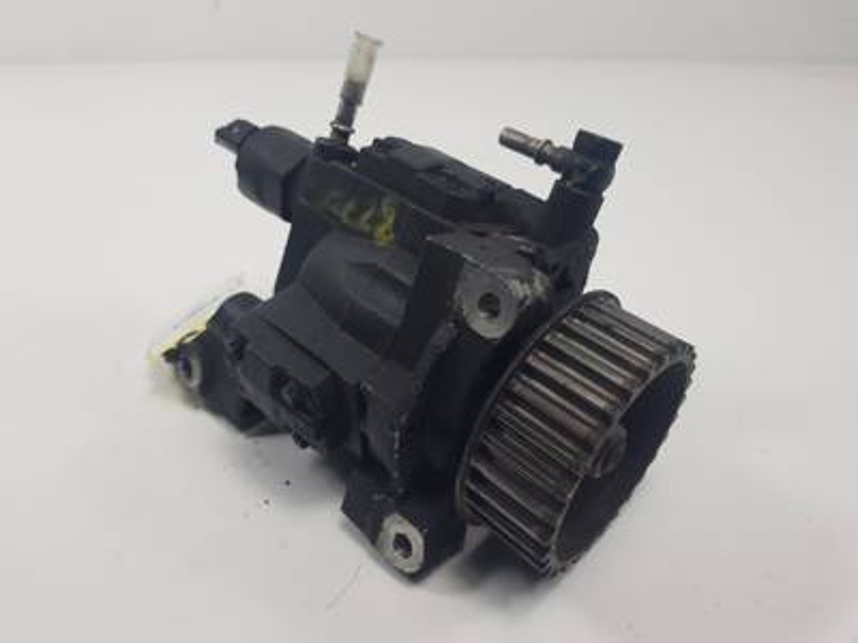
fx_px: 644
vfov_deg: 53.1
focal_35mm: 26
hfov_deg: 67.3
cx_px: 429
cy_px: 322
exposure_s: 1/362
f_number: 1.7
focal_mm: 4.2
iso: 40
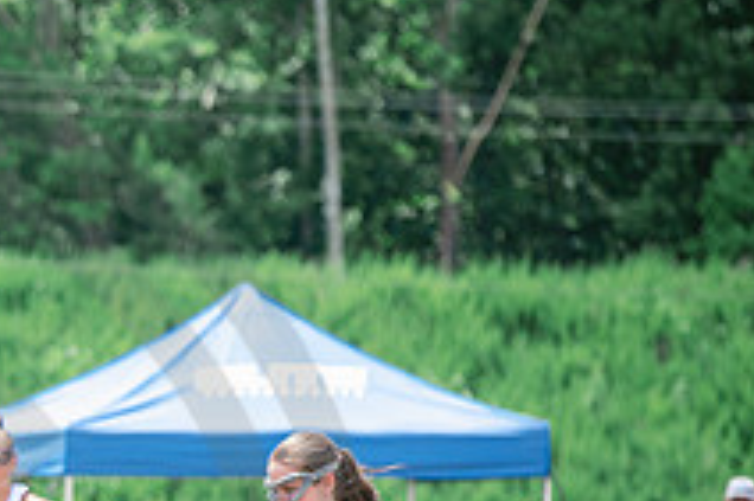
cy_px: 663
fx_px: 11468
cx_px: -242
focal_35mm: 548
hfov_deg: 3.8
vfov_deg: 2.5
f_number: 4.5
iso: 250
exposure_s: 1/1250
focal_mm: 200
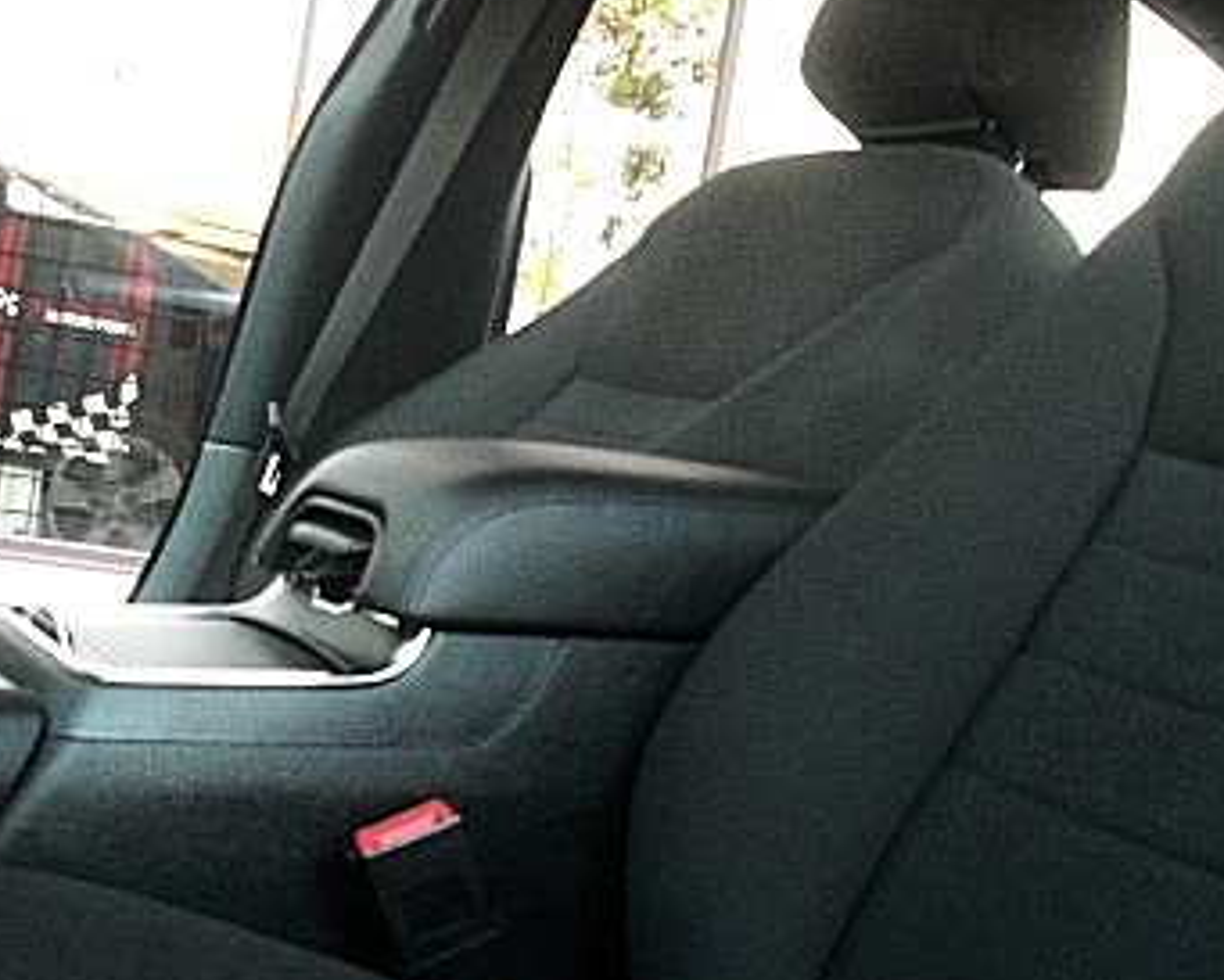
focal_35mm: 66
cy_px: 574
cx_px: 574
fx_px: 2392
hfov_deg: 28.7
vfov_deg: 23.1
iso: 400
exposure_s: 1/80
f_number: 2.8
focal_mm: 6.3
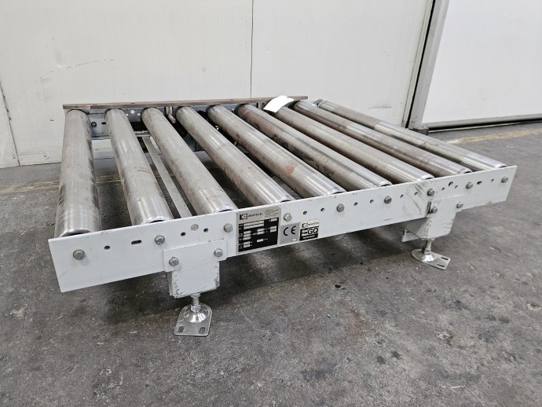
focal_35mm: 24
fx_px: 376
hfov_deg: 71.6
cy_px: 205
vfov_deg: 56.8
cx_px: 266
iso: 500
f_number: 1.8
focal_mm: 5.4
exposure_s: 1/100
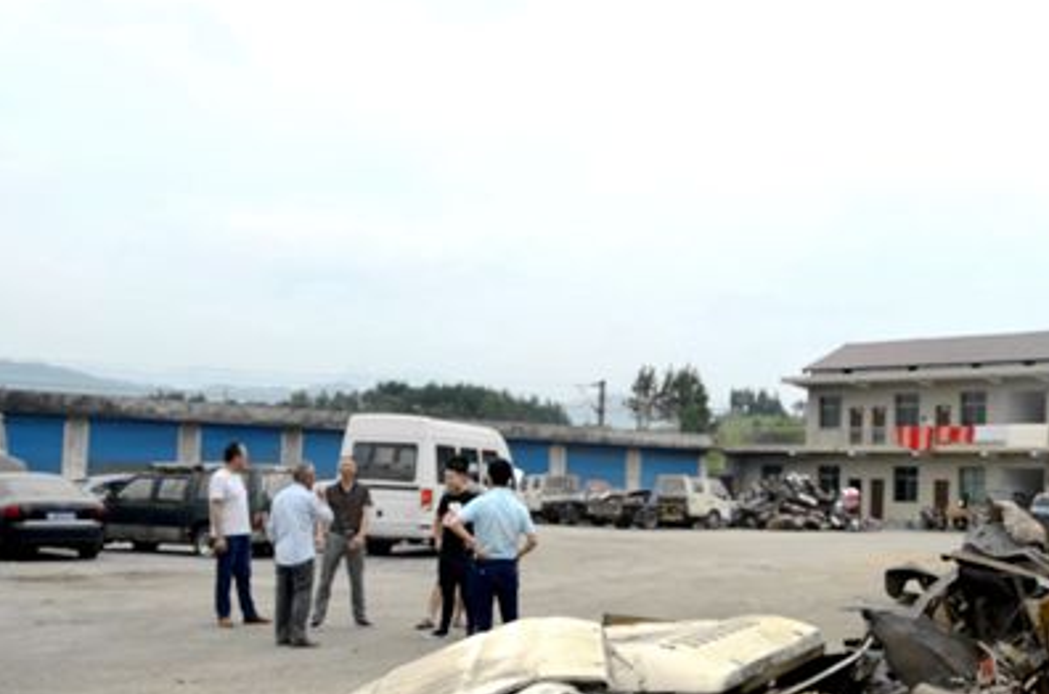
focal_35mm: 48
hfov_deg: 40.7
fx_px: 1388
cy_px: 422
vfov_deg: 28.0
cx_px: 728
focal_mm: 21
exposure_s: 1/250
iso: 140
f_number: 8
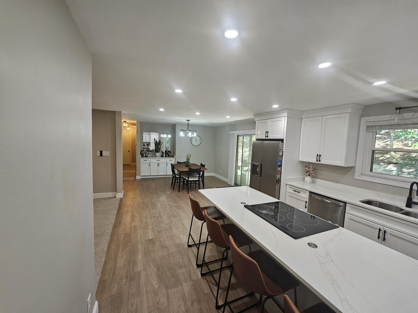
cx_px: 209
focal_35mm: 13
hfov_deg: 106.2
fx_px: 157
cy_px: 156
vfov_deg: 89.9
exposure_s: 1/60
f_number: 2.2
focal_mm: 2.2
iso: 125
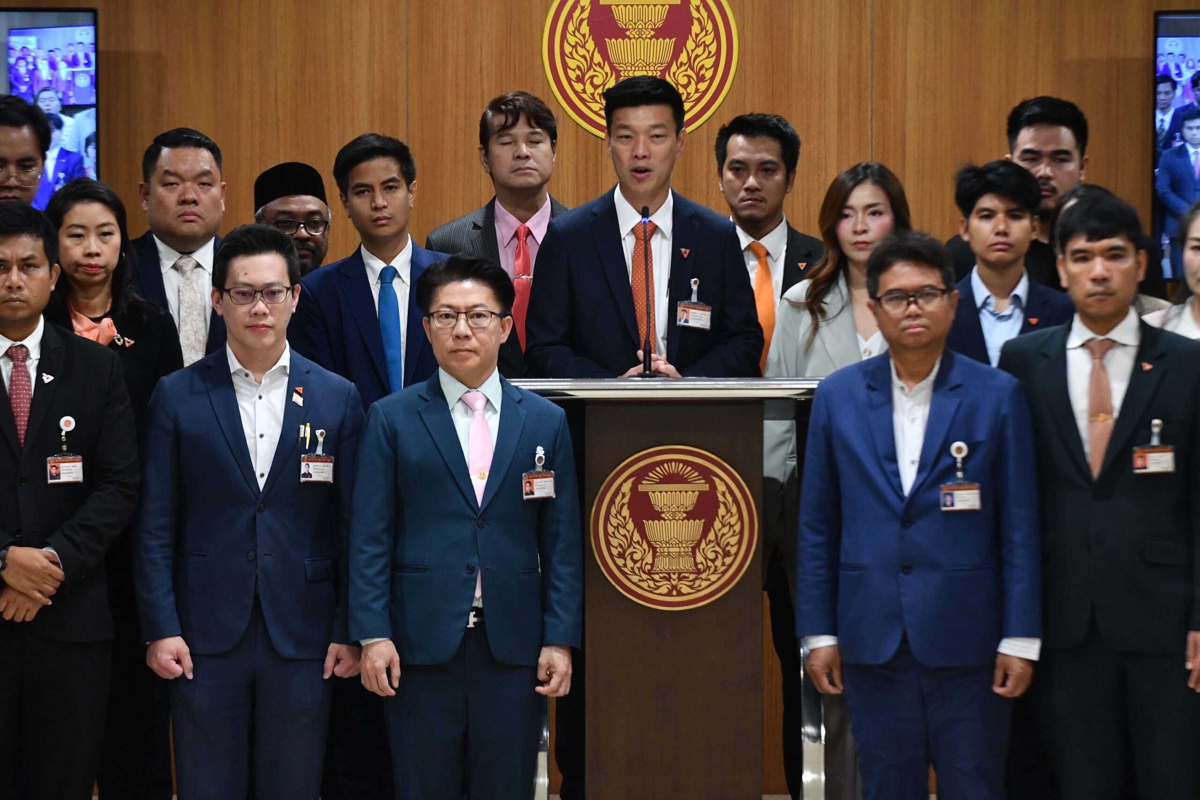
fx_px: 6250
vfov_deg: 7.3
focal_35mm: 188
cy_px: 400
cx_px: 600
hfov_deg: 11.0
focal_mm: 125
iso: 2000
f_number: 3.5
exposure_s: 1/250
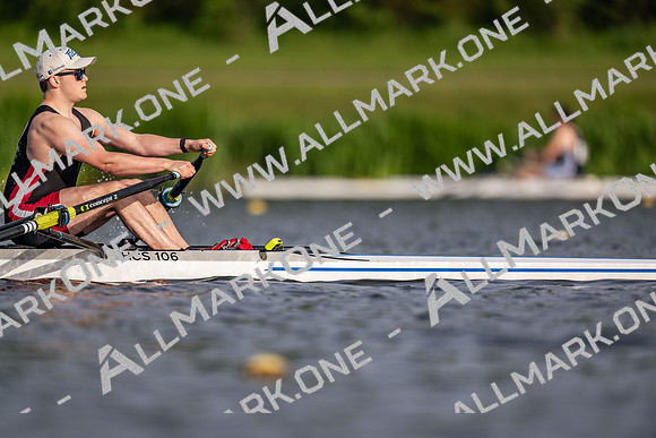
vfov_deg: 2.3
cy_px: 219
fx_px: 10935
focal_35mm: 600
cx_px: 328
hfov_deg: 3.4
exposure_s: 1/2500
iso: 200
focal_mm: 600
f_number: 4
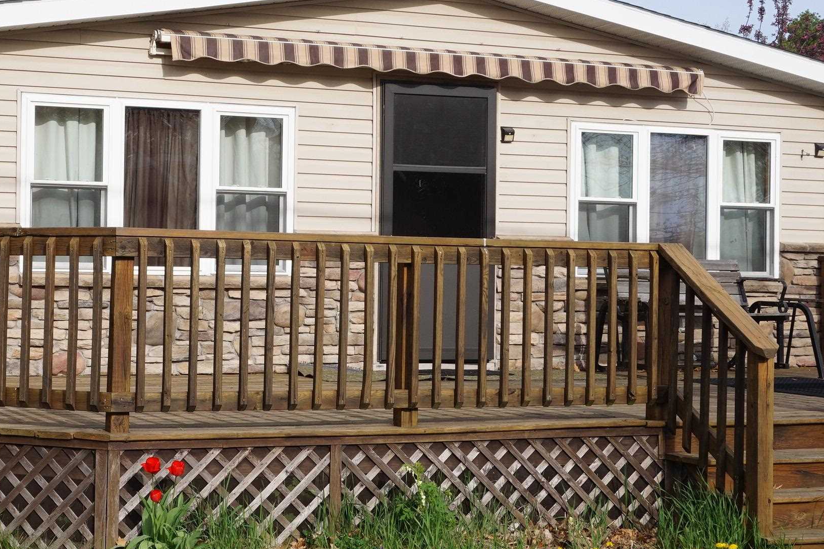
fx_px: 1553
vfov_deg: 20.1
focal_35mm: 68
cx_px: 223
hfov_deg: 29.3
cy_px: 248
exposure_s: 1/80
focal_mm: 27
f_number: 13
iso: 100
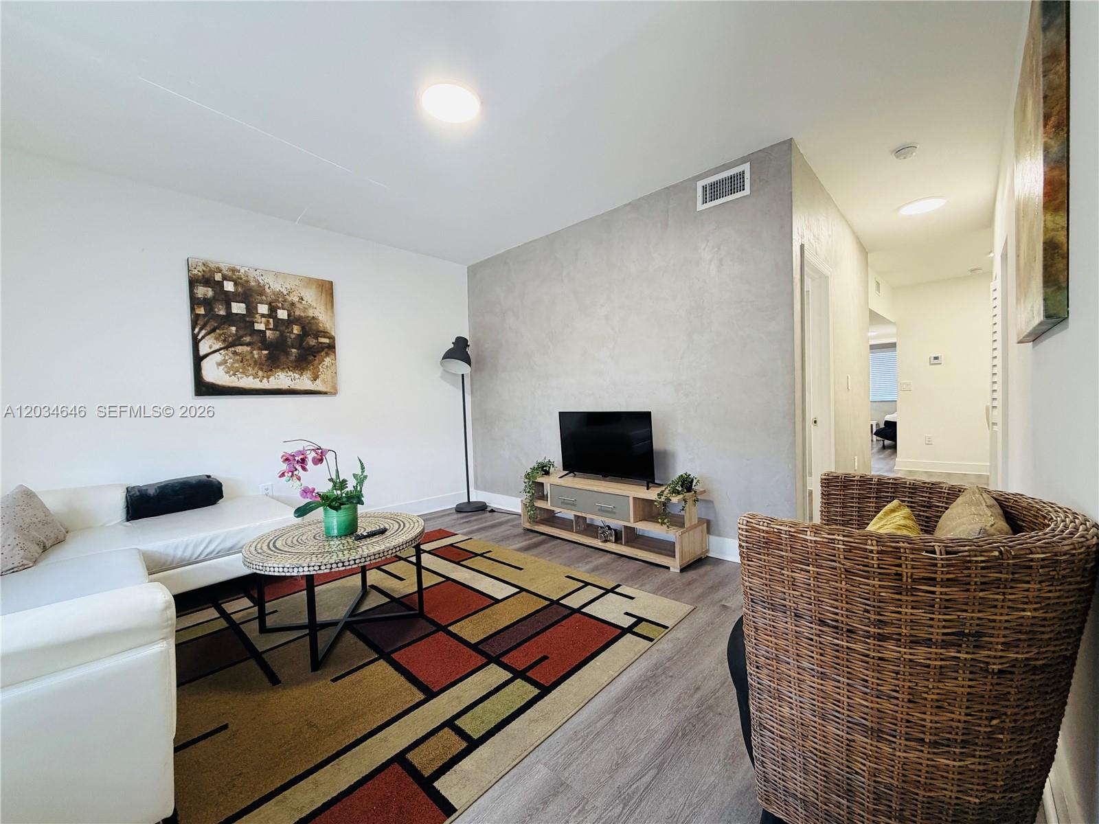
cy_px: 412
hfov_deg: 102.1
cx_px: 550
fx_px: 444
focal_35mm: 14
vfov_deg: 85.7
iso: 200
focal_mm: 2.22
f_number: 2.2
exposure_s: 1/60
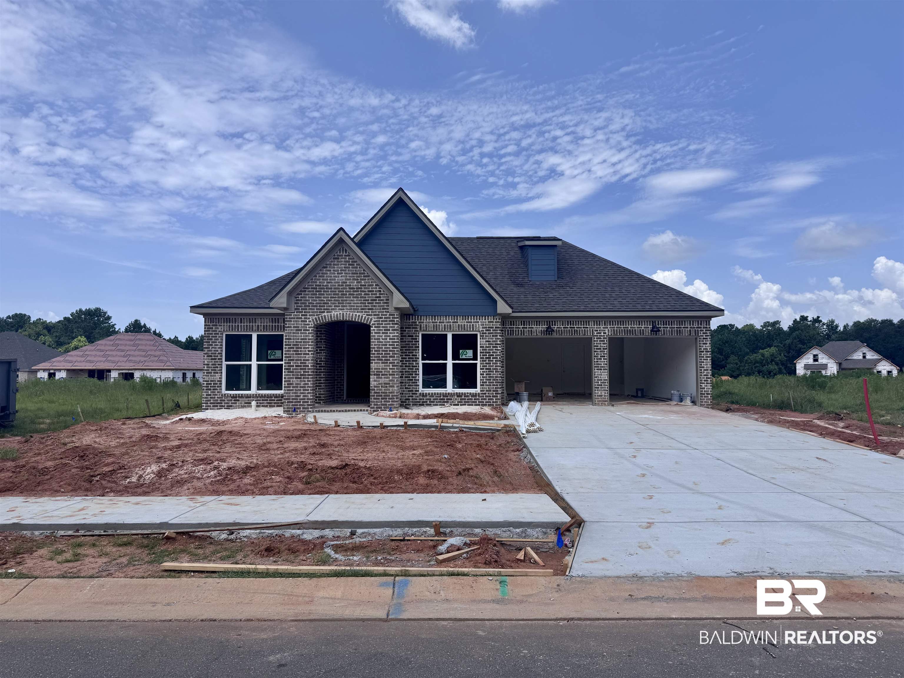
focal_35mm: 24
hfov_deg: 71.6
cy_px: 339
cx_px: 452
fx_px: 627
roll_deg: -0.3
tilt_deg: +2.2
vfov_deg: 56.8
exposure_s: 1/5814
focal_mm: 6.76
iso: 80
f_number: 1.78
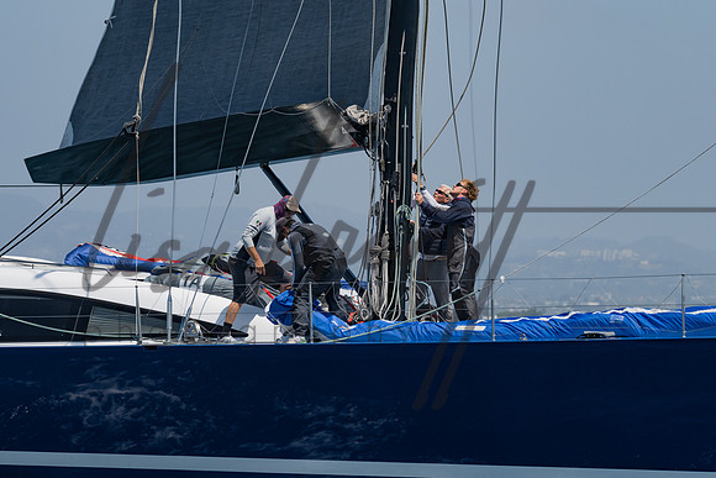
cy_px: 168
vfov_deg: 5.1
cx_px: 367
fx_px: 5319
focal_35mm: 267
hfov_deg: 7.7
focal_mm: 200
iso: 250
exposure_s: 1/2000
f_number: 6.3
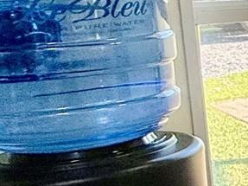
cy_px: 29
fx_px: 716
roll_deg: -0.4
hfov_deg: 10.5
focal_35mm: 100
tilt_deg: -5.9
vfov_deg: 14.7
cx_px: 803
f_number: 2.2
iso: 64
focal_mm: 2.22
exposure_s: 1/121
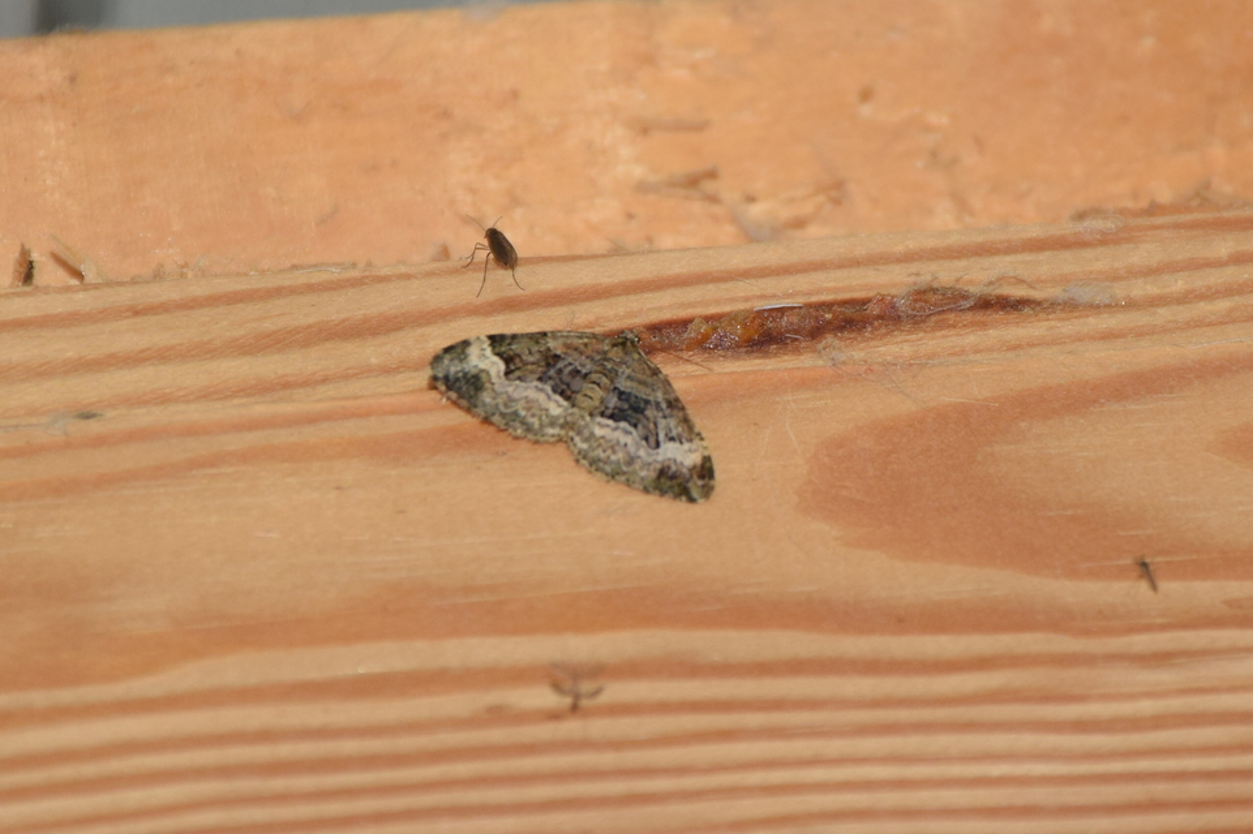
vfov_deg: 6.5
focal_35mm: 210
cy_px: 417
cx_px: 626
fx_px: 7306
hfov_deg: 9.8
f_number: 7.1
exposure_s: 1/60
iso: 320
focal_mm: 140
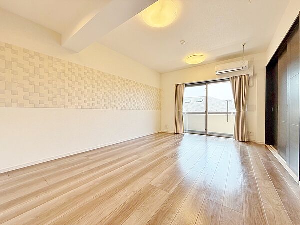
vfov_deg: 85.7
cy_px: 112
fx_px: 121
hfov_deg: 102.1
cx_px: 150
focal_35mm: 14
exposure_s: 1/228
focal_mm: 2.22
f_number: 2.2
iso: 64
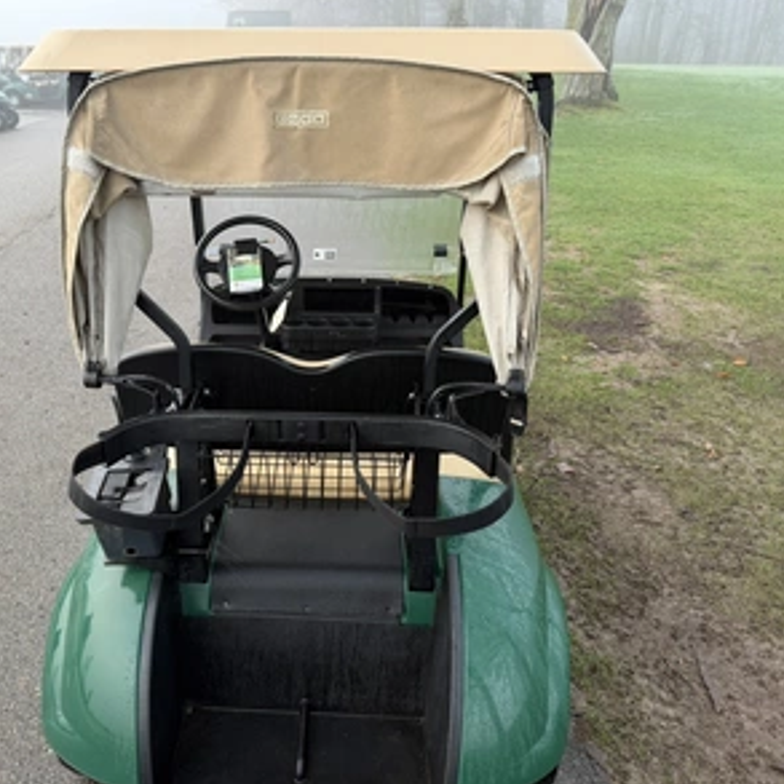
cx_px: 318
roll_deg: -0.1
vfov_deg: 55.6
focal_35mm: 29
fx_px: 743
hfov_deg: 55.3
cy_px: 393
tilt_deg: -24.1
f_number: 1.78
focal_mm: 6.76
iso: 125
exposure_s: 1/121
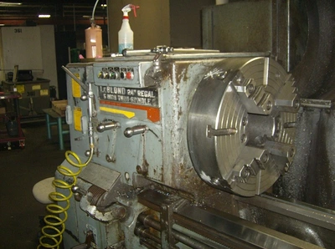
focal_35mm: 36
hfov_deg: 51.5
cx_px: 168
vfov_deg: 39.5
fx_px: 348
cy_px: 124
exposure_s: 1/60
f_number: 2.8
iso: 200
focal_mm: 6
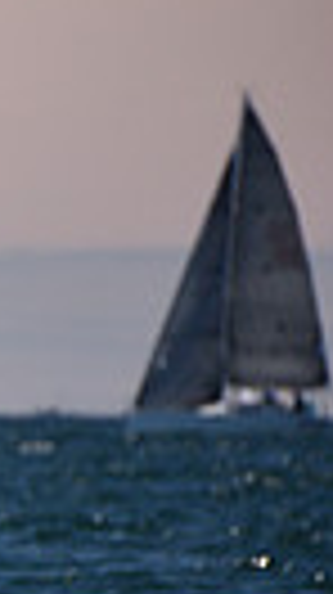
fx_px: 14542
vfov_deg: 2.3
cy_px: 484
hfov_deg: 1.3
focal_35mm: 924
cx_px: -963
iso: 250
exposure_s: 1/800
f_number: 7.1
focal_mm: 200
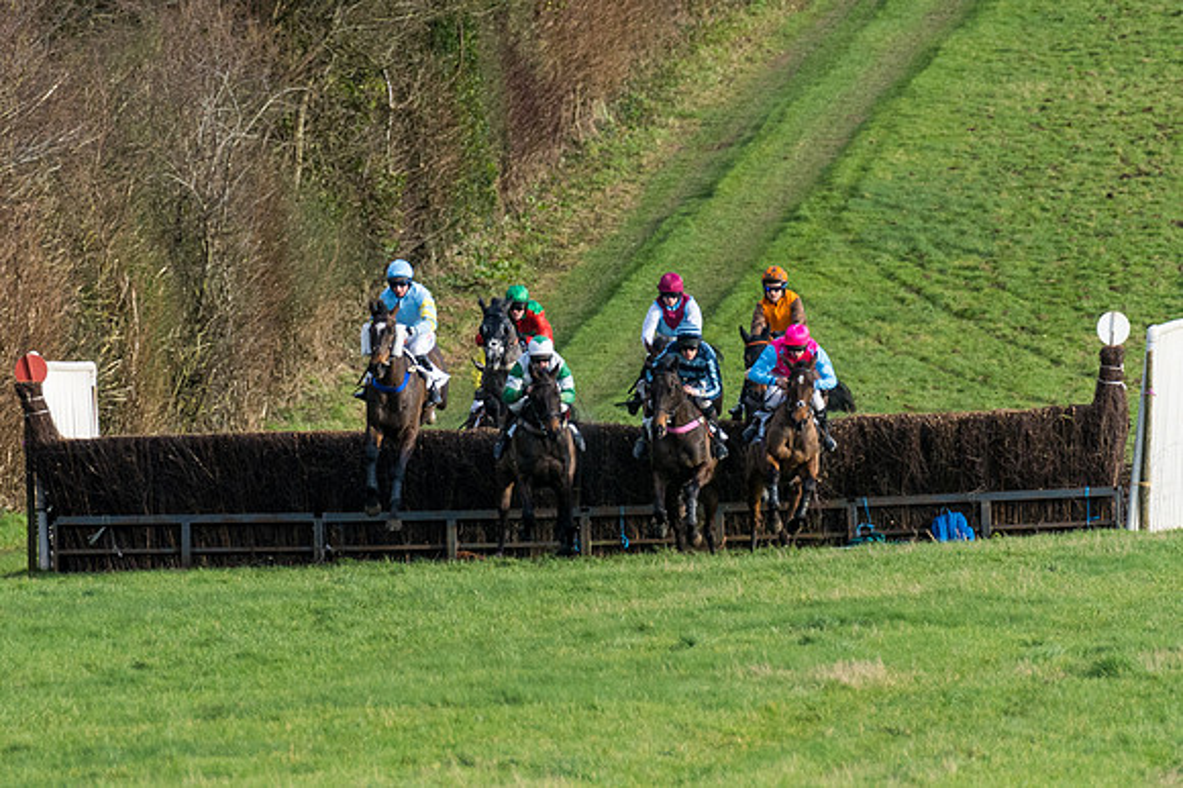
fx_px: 19447
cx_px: 614
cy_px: 398
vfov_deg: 2.3
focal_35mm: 592
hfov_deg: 3.5
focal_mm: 206
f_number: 4
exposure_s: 1/1600
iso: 400
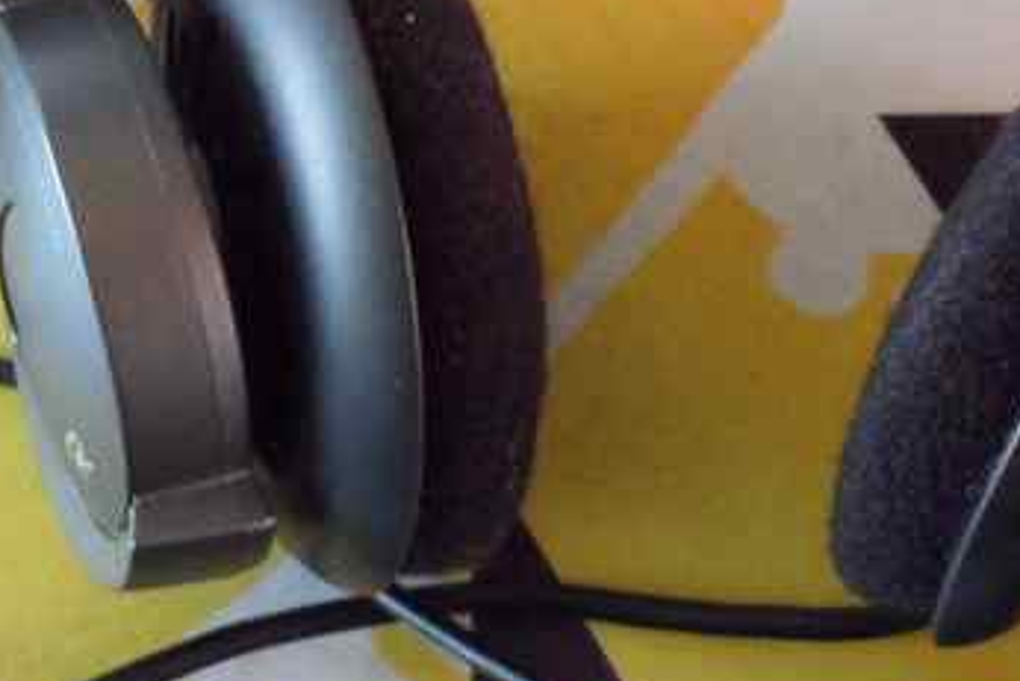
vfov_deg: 17.0
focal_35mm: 80
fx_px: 2267
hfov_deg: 25.2
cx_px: 702
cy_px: 159
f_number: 3.3
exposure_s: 1/15
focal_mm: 4.9
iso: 400
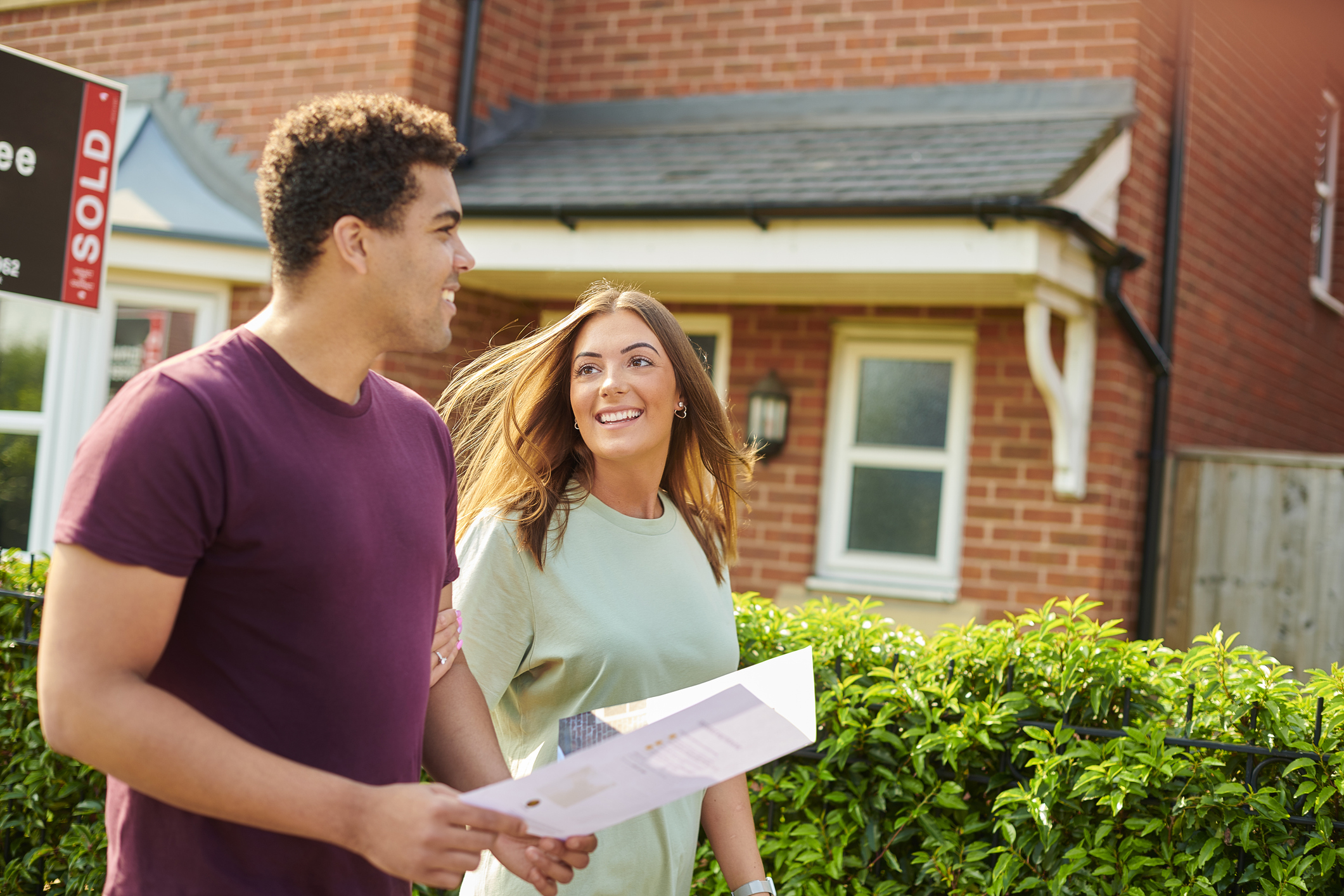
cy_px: 448
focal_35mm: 50
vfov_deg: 27.0
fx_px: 1867
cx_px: 672
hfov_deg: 39.6
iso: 100
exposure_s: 1/320
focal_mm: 50
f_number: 2.8
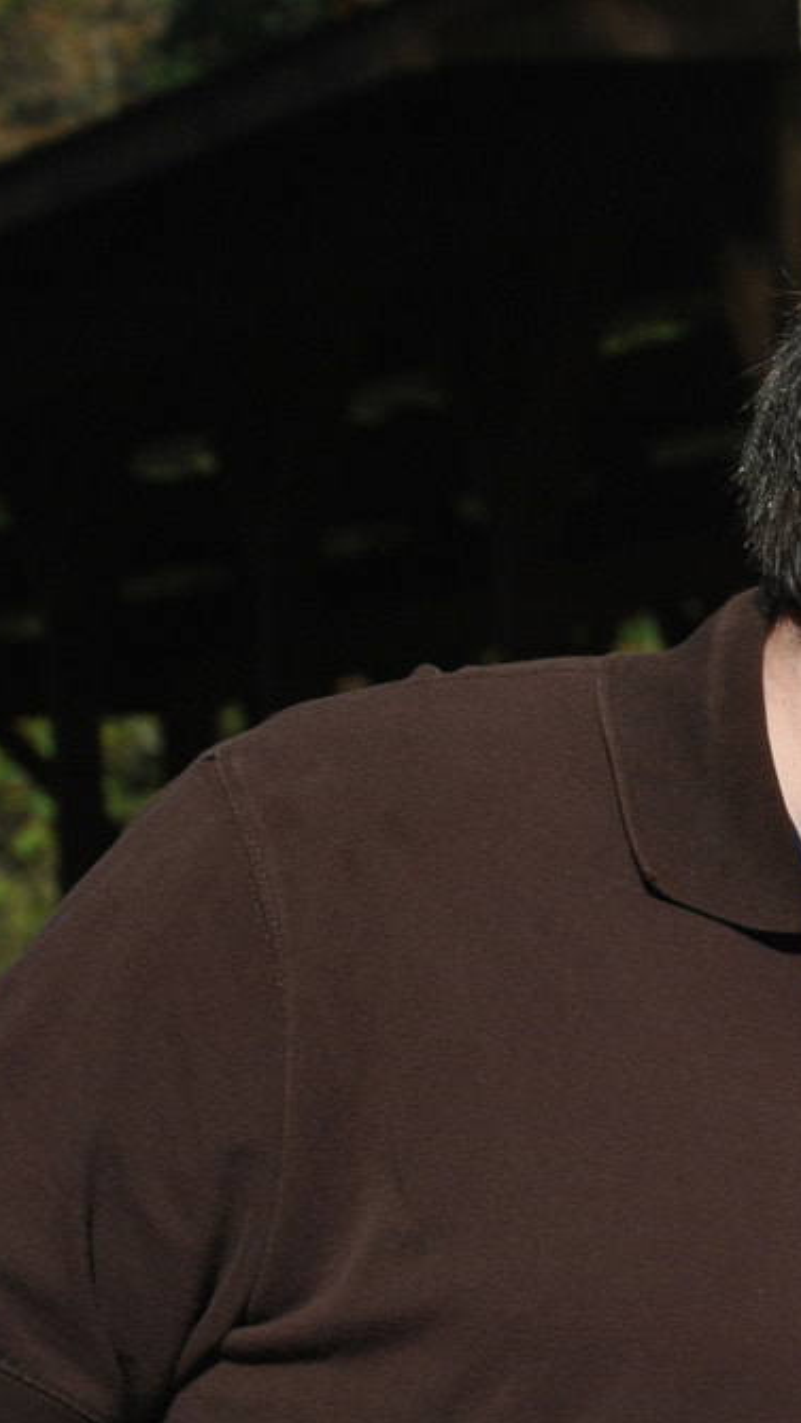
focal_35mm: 233
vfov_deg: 9.2
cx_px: 1114
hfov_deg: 5.2
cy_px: 1136
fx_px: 8796
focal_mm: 62
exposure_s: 1/640
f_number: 6.3
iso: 100
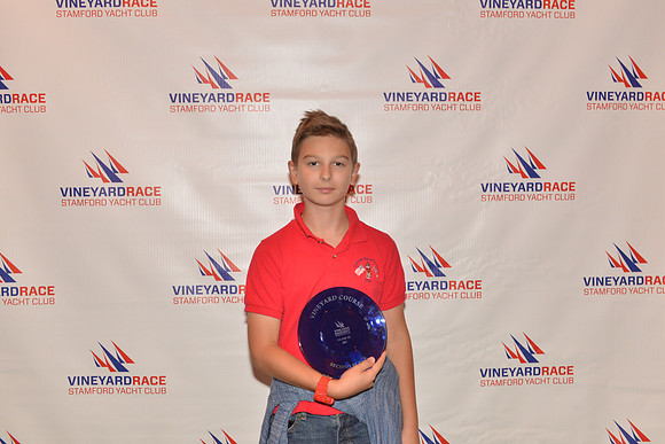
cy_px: 222
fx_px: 739
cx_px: 332
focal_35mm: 40
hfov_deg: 48.4
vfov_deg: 33.4
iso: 2000
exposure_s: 1/15
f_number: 9
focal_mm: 40
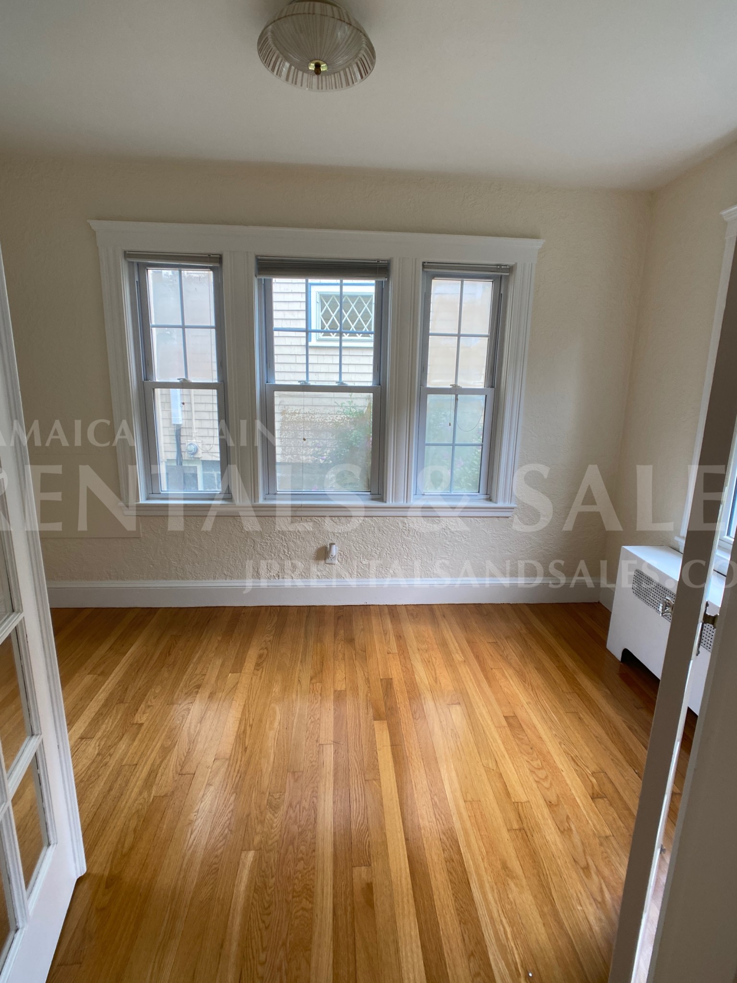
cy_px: 492
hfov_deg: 53.1
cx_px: 368
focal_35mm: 26
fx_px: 738
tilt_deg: -11.7
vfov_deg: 67.3
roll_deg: -1.0
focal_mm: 4.25
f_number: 1.8
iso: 80
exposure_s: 1/120
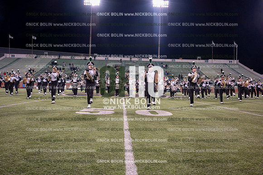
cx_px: 132
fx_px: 234
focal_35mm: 32
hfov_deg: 58.7
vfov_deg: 41.1
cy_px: 88
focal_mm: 32
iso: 3200
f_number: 4
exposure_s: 1/640
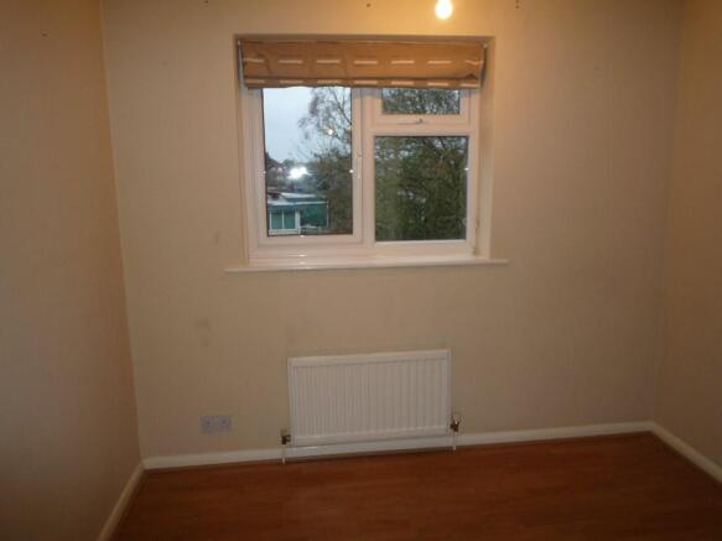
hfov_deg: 69.4
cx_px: 361
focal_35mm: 25
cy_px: 270
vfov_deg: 54.9
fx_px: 521
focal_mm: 4.4
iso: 100
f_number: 2.8
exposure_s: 1/30
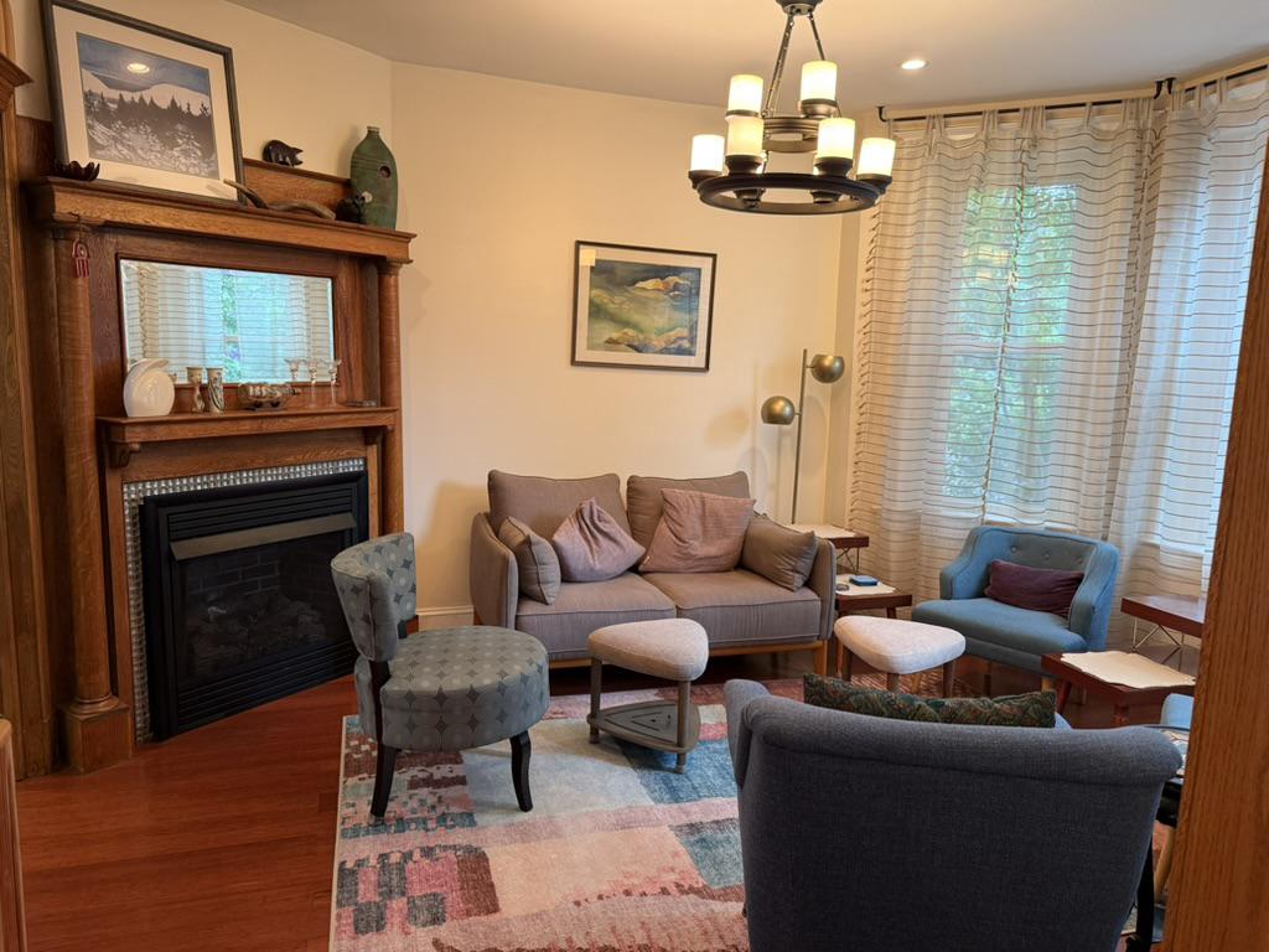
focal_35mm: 24
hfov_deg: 71.6
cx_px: 634
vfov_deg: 56.8
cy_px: 476
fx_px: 880
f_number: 1.78
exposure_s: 1/60
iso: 160
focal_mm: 6.76
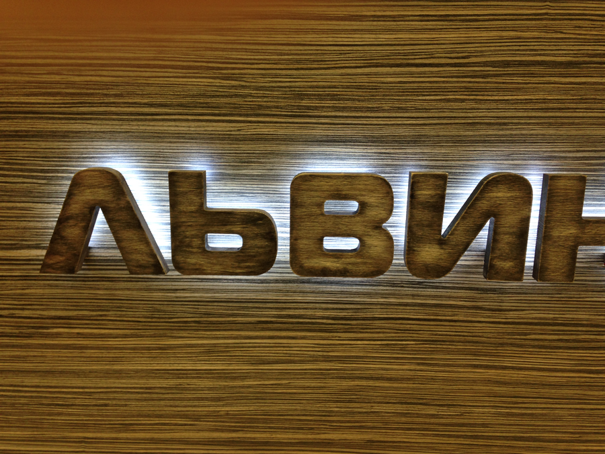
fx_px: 577
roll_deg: -1.4
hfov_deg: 55.4
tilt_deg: -12.8
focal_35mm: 33
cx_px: 302
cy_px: 227
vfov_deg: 42.9
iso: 50
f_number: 2.4
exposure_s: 1/60
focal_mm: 4.12
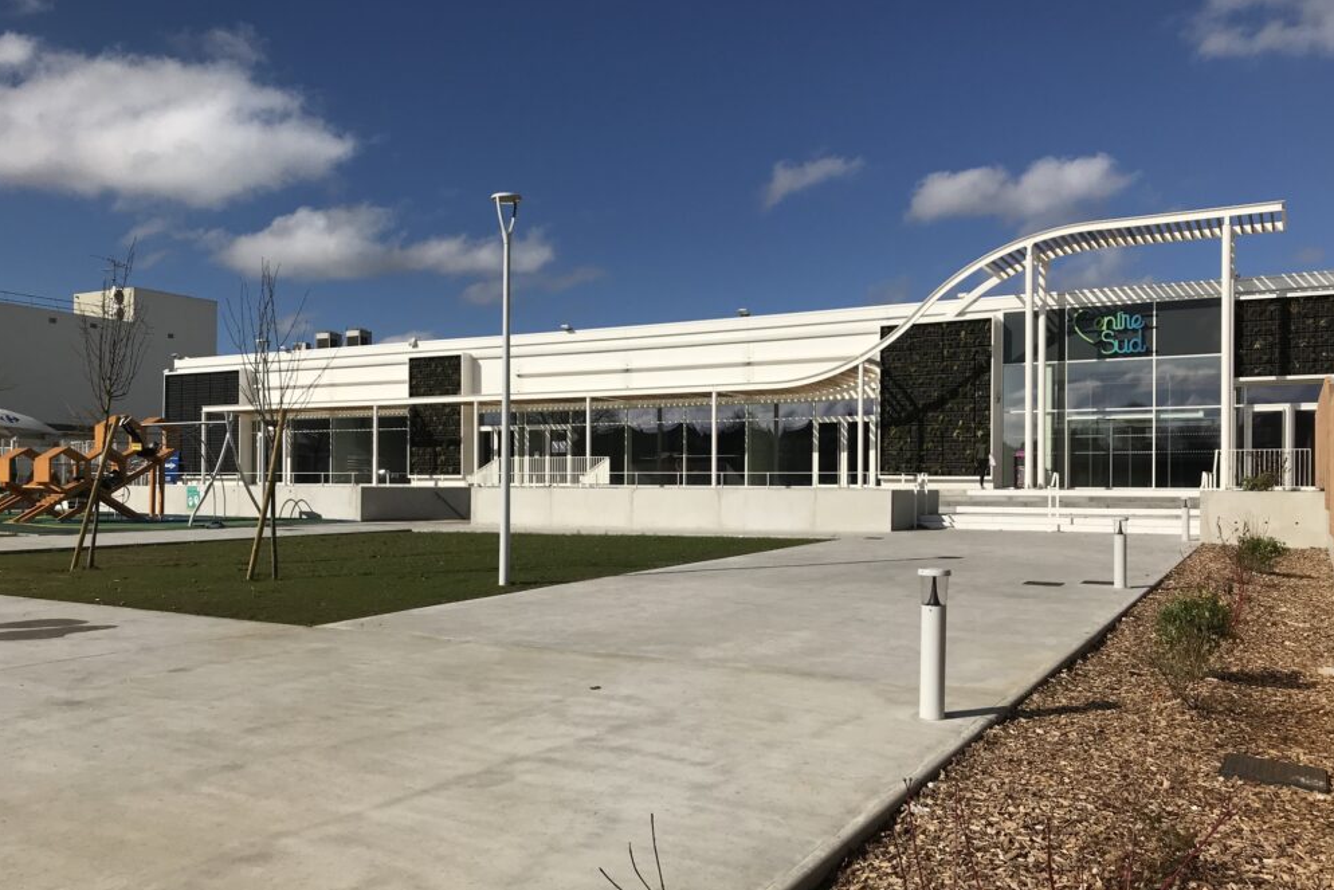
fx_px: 1112
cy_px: 491
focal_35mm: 30
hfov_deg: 61.9
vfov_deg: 43.6
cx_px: 659
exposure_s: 1/6410
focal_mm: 3.99
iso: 25
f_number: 1.8
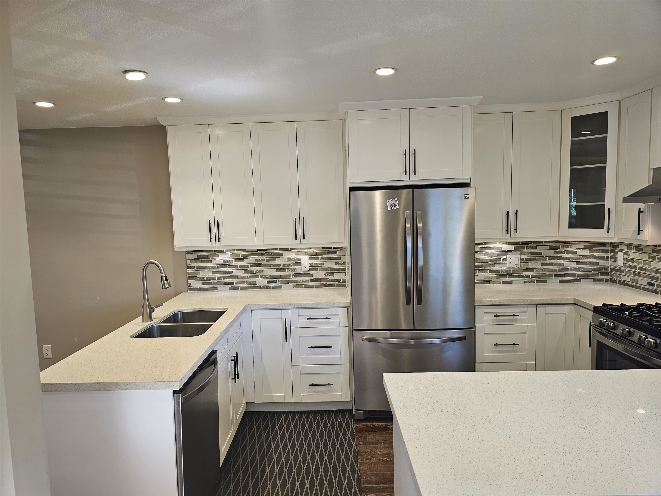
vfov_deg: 58.9
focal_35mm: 23
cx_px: 330
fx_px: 439
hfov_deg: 73.9
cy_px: 248
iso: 100
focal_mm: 6.3
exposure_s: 1/120
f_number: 1.7
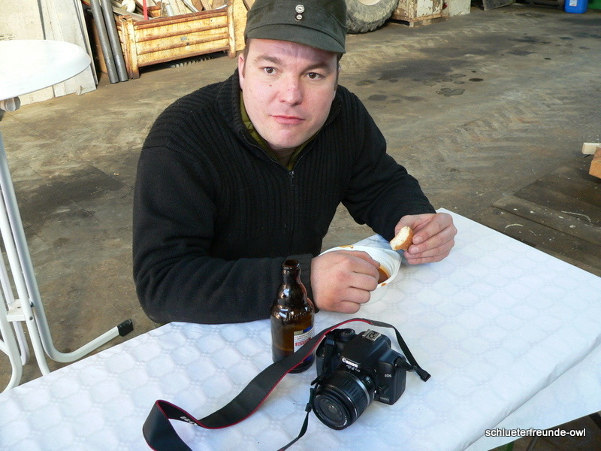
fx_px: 625
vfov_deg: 39.7
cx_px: 300
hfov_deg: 51.4
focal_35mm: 36
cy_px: 226
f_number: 2.8
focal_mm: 6
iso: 200
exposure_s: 1/60
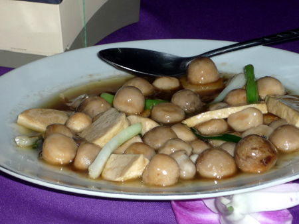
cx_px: 150
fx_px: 1244
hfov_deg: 13.7
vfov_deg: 10.3
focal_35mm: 144
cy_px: 112
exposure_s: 1/50
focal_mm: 14.1
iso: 100
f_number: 5.2
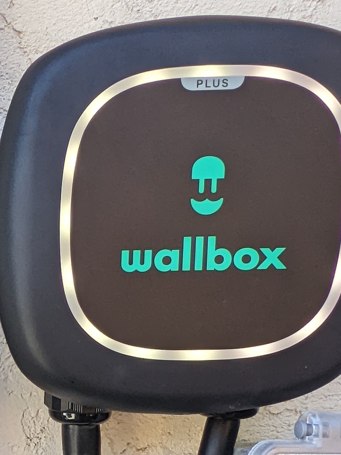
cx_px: -218
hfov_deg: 18.0
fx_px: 920
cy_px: 433
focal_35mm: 70
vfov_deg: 26.6
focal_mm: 2.22
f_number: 2.2
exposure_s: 1/97.2
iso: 53
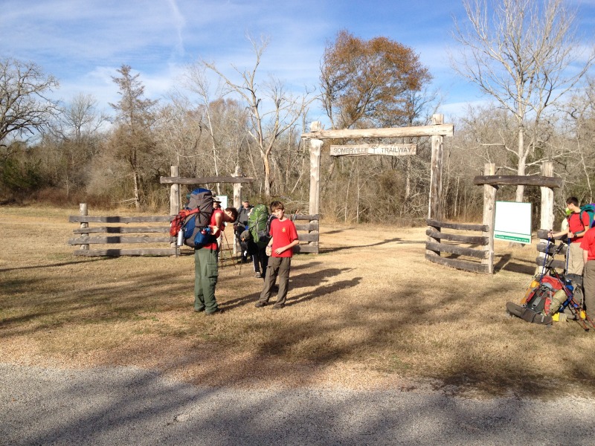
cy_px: 223
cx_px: 298
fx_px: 602
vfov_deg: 40.7
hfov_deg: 52.6
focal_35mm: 35
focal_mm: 4.28
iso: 50
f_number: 2.4
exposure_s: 1/1623
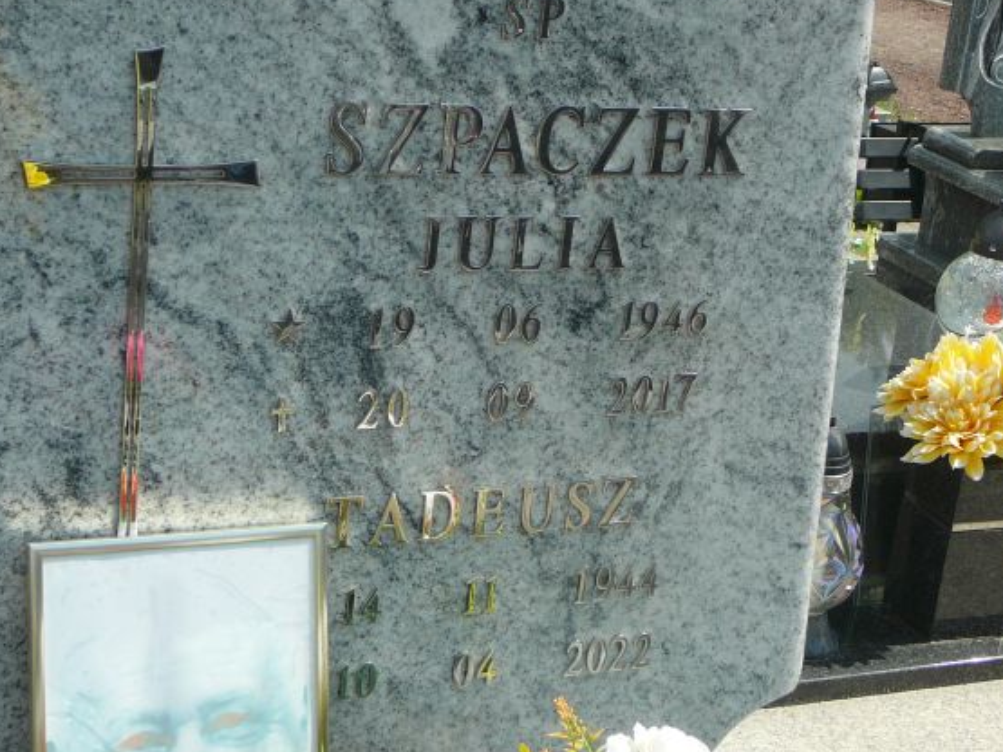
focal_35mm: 68
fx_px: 1970
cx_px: 510
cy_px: 352
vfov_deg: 21.6
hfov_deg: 28.6
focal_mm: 8.7
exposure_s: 1/800
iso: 80
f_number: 3.5
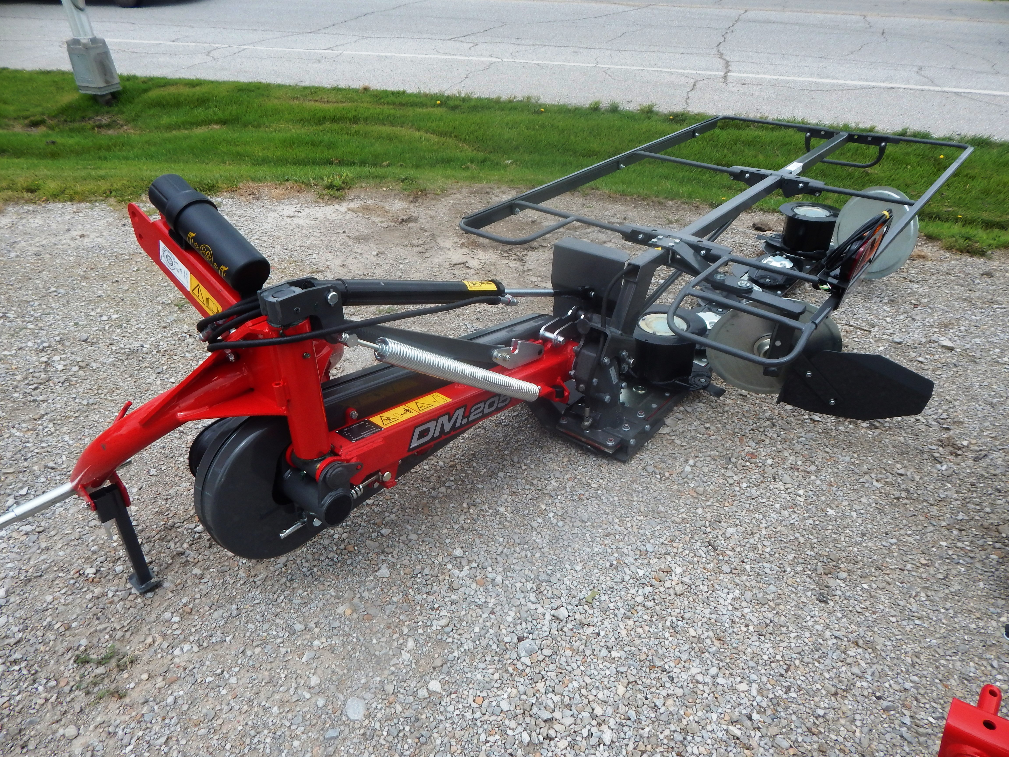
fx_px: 641
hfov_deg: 76.4
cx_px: 504
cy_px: 378
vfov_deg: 61.1
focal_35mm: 22
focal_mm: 4
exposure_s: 1/1000
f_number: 3
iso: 125
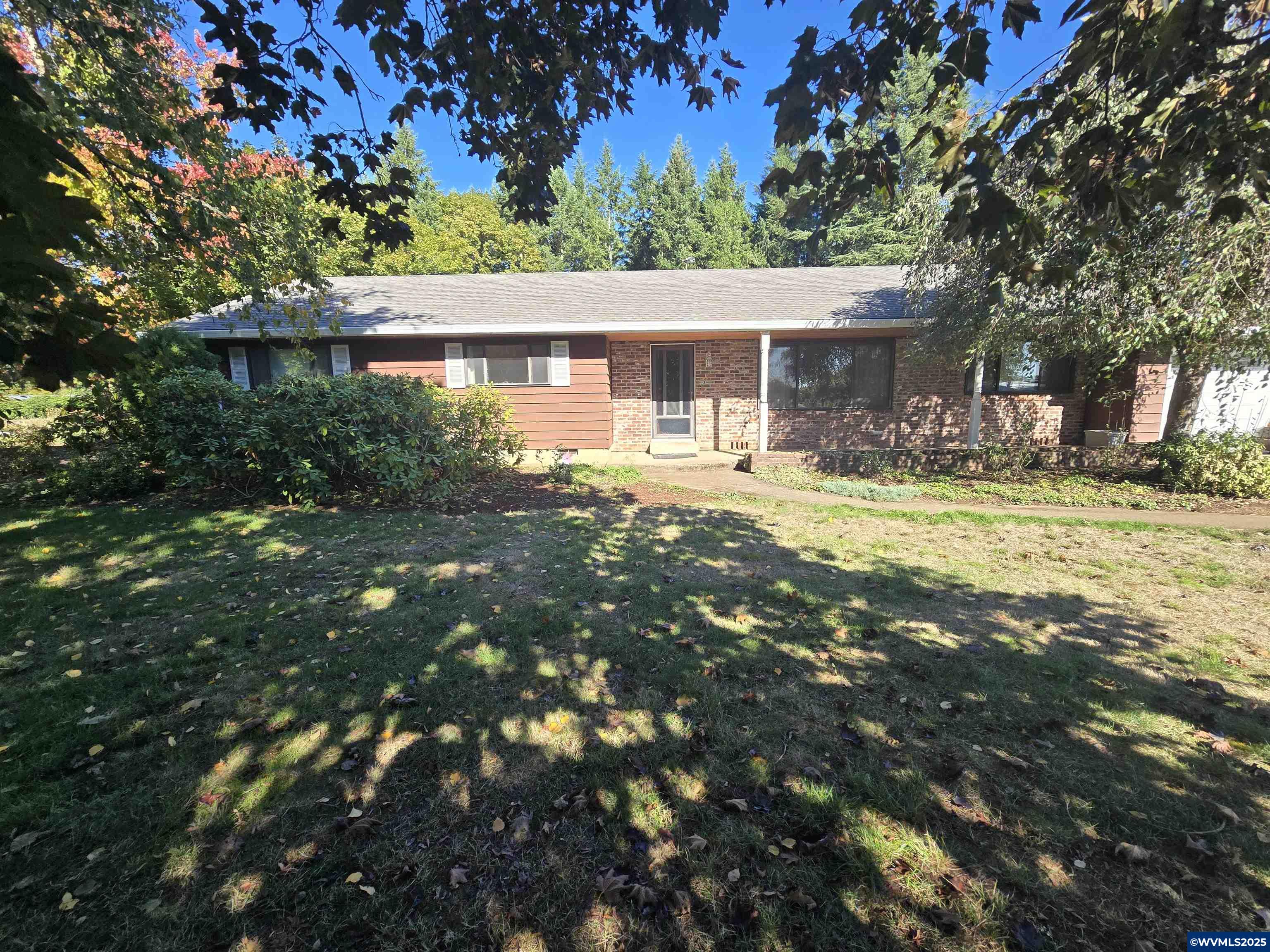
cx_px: 635
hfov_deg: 106.2
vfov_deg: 89.9
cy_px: 476
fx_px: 477
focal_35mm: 13
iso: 50
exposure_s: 1/634
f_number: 2.2
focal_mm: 2.2
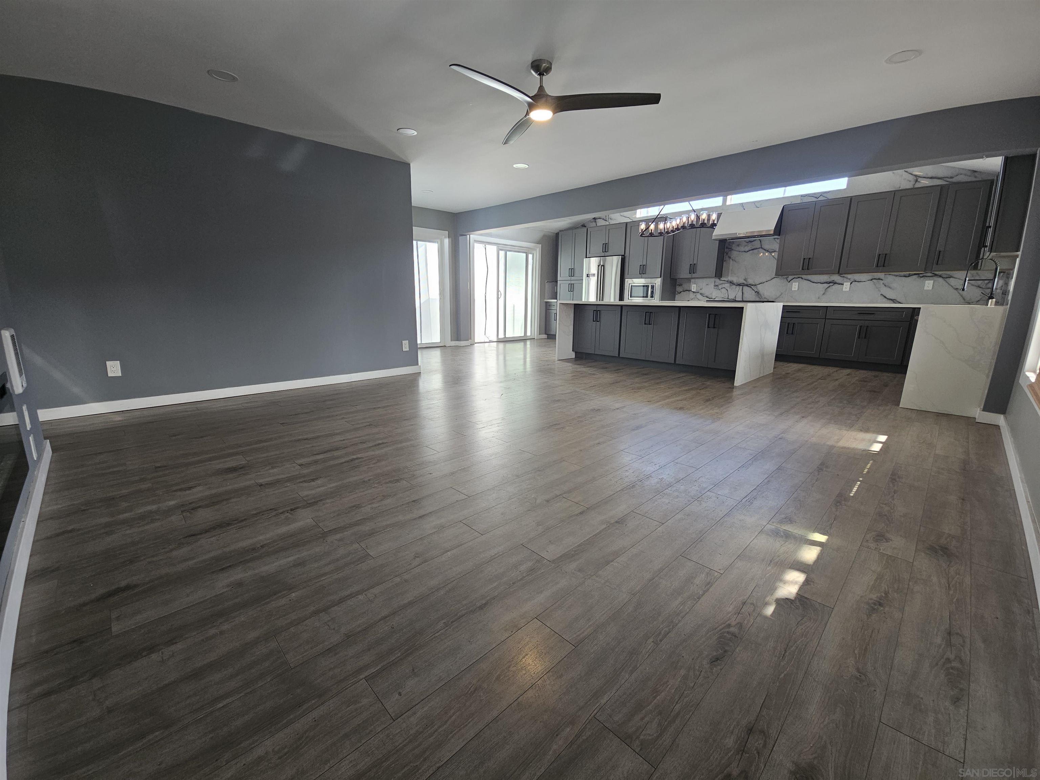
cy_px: 390
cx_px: 520
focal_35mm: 13
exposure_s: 1/60
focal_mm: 2.2
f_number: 2.2
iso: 50
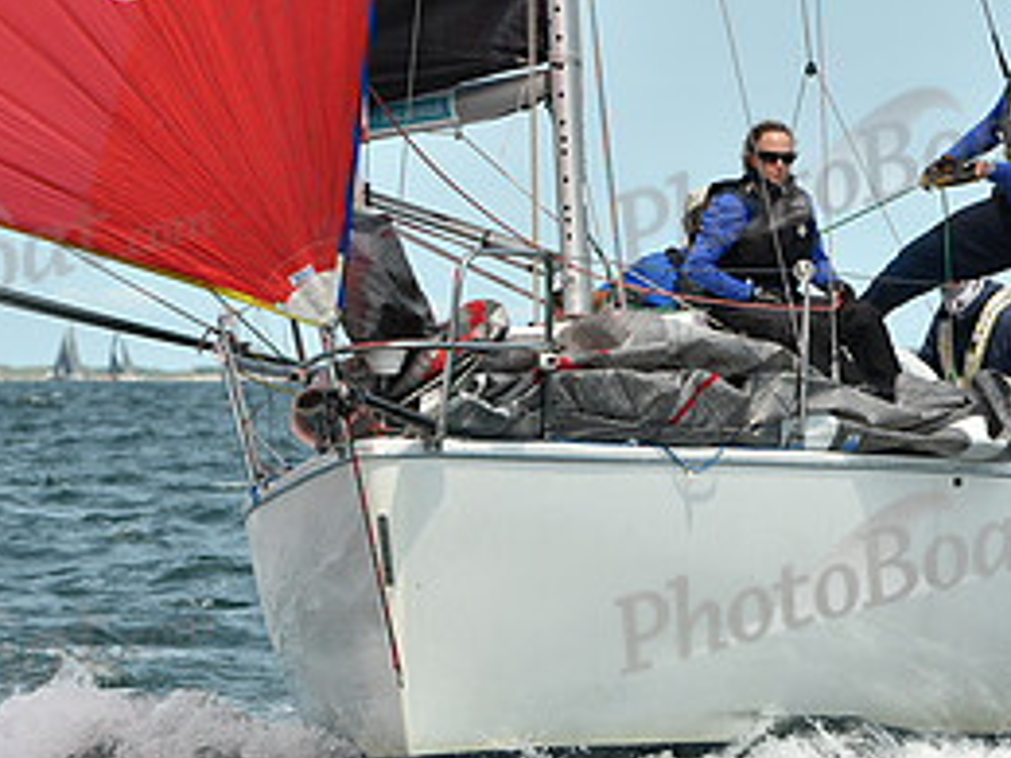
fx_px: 11887
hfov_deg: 4.9
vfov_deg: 3.7
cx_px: 416
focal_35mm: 407
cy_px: 426
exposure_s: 1/1250
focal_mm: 190
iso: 320
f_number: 8
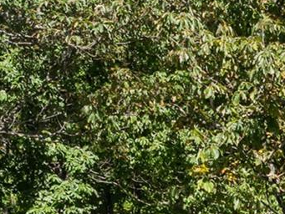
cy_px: 456
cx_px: 346
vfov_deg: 9.5
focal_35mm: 144
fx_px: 1186
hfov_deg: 13.3
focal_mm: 12.29
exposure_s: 1/800
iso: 100
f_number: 2.8
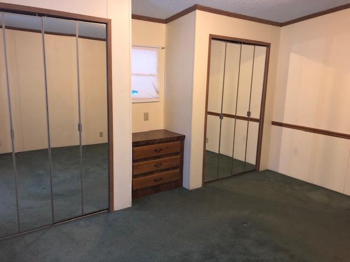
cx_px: 175
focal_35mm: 28
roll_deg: -1.7
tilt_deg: -11.2
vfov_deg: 49.7
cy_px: 131
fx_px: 283
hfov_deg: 63.4
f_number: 1.8
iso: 50
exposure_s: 1/12
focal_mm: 4
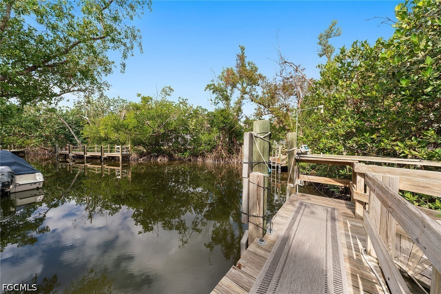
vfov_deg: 90.0
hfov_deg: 112.6
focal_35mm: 12
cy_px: 147
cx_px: 220
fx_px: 147
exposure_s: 1/100
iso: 160
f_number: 10
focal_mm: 12
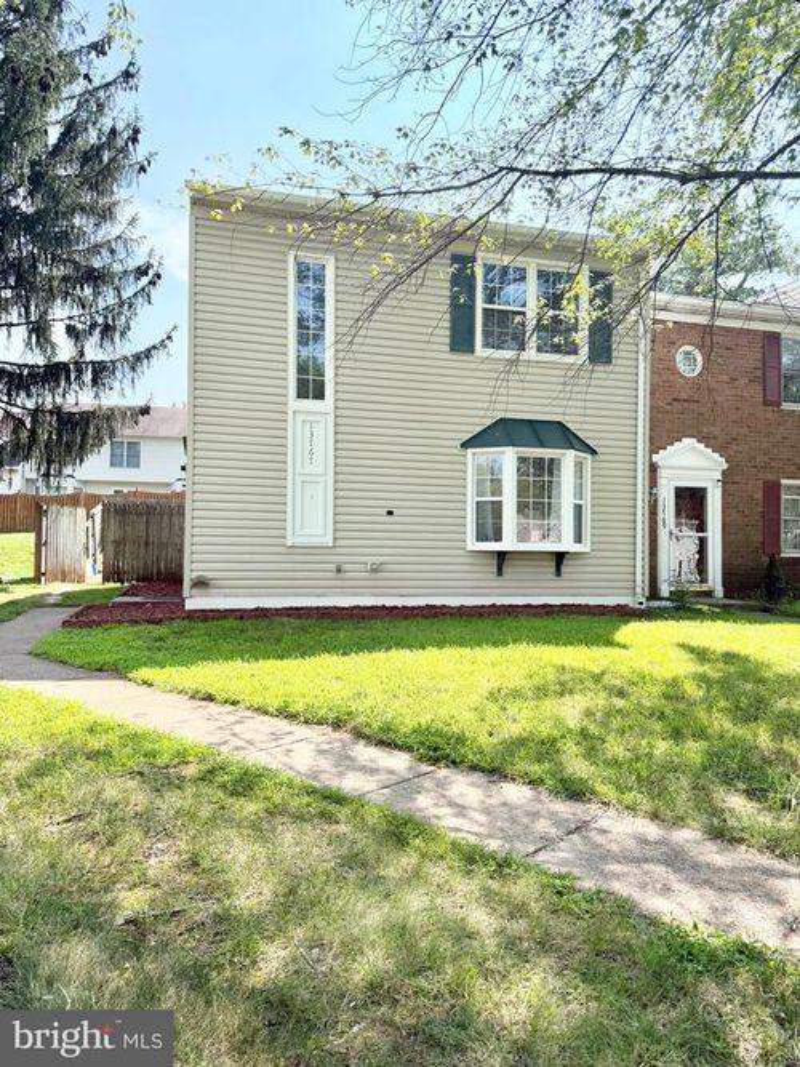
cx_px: 400
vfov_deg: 71.6
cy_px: 534
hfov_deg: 56.8
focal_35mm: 24
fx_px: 740
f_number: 1.78
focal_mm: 6.76
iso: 100
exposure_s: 1/3021
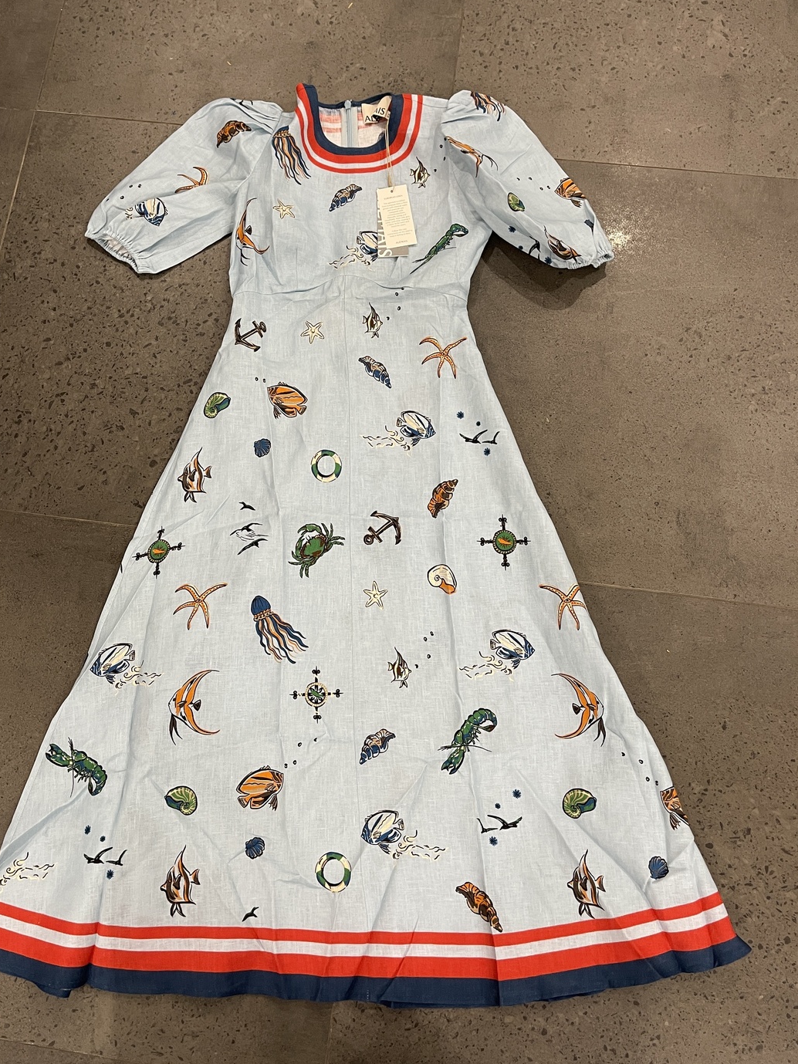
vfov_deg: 61.7
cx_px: 353
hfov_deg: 48.1
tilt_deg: -74.7
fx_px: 892
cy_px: 515
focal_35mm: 29
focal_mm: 5.1
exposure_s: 1/50
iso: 200
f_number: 1.6
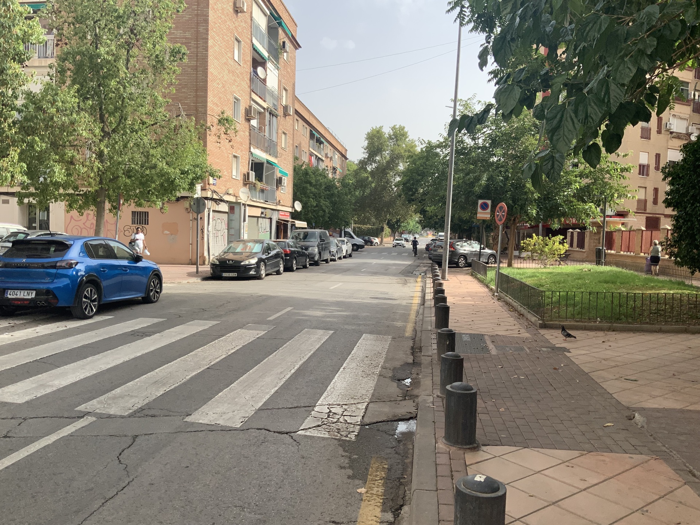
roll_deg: -2.3
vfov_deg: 48.2
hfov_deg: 61.7
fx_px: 586
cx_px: 350
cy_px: 262
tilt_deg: -2.0
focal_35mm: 29
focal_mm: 3
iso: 16
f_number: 1.8
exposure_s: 1/869
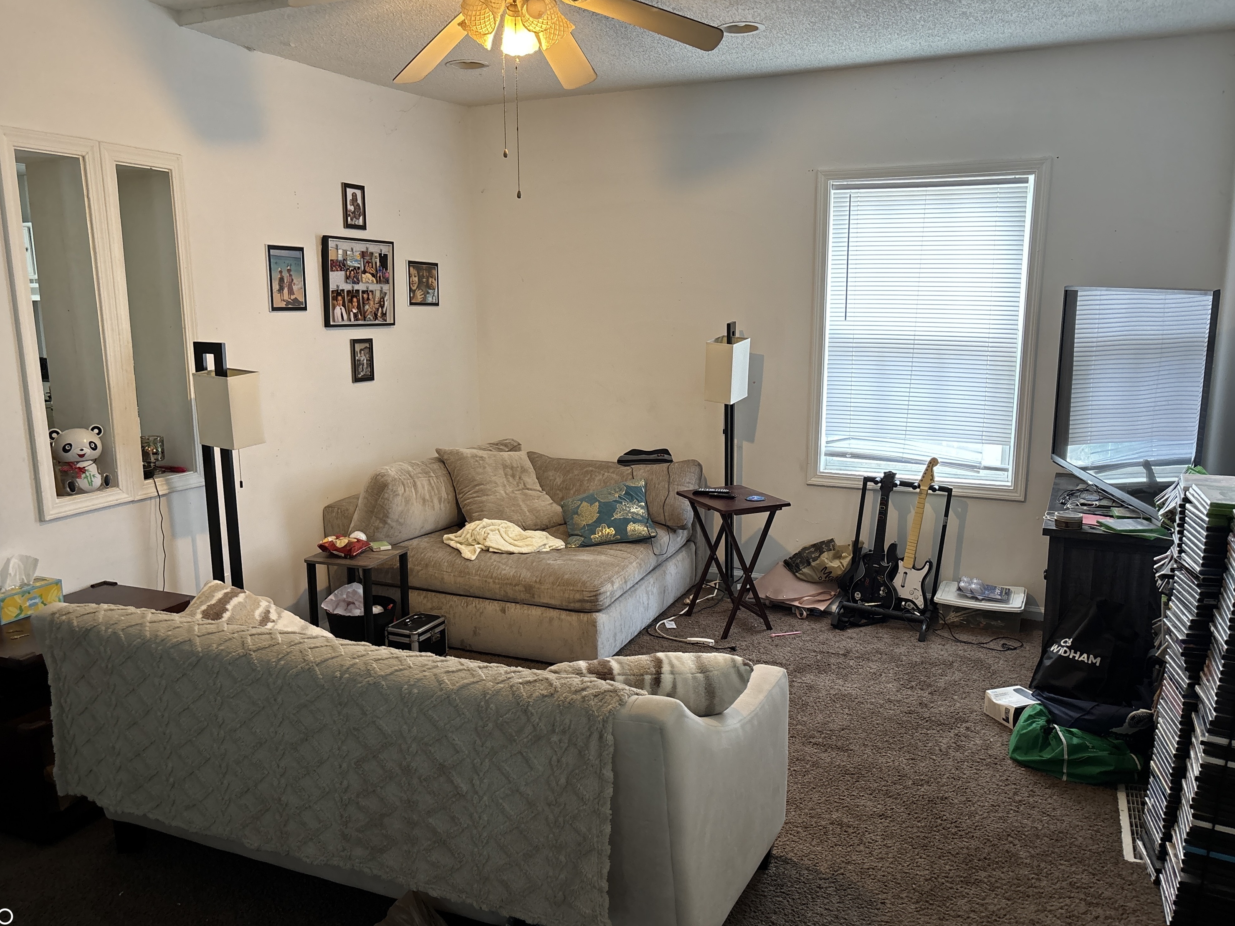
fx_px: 963
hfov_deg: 65.3
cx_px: 599
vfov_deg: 51.4
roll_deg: -0.3
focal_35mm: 27
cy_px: 465
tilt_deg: -10.0
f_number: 1.6
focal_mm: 5.96
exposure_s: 1/60
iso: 200
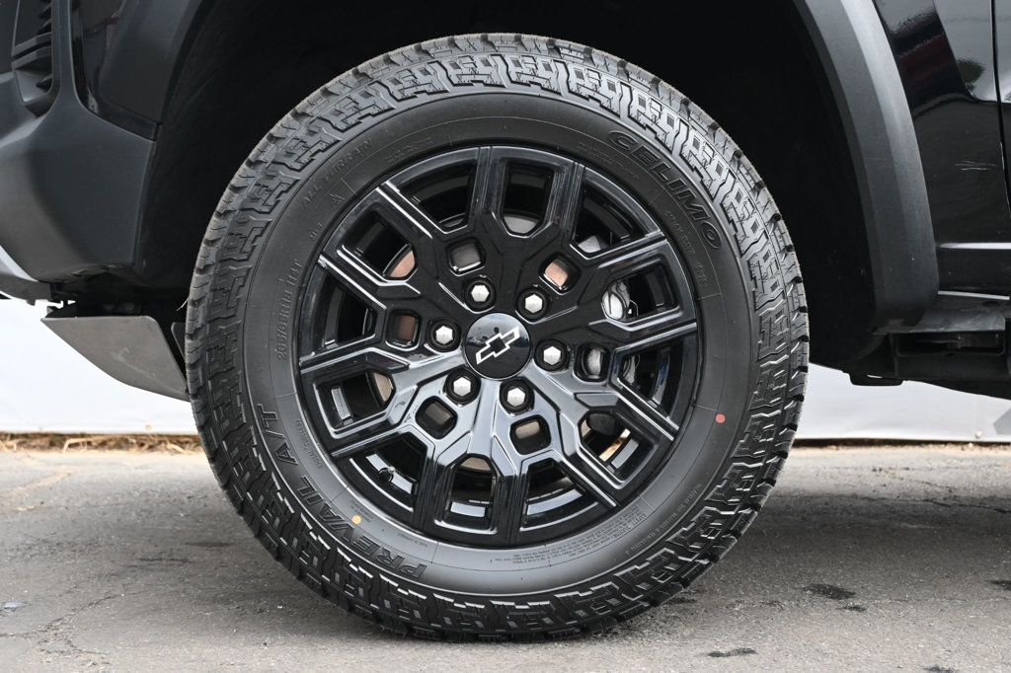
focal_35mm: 56
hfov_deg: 36.0
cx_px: 506
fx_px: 1558
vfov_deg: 24.4
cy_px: 336
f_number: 5.3
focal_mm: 37
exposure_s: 1/125
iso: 450
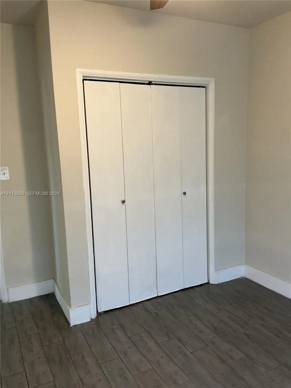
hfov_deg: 48.2
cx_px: 146
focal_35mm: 29
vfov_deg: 61.7
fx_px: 325
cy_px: 194
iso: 100
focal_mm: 3
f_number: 1.8
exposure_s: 1/60
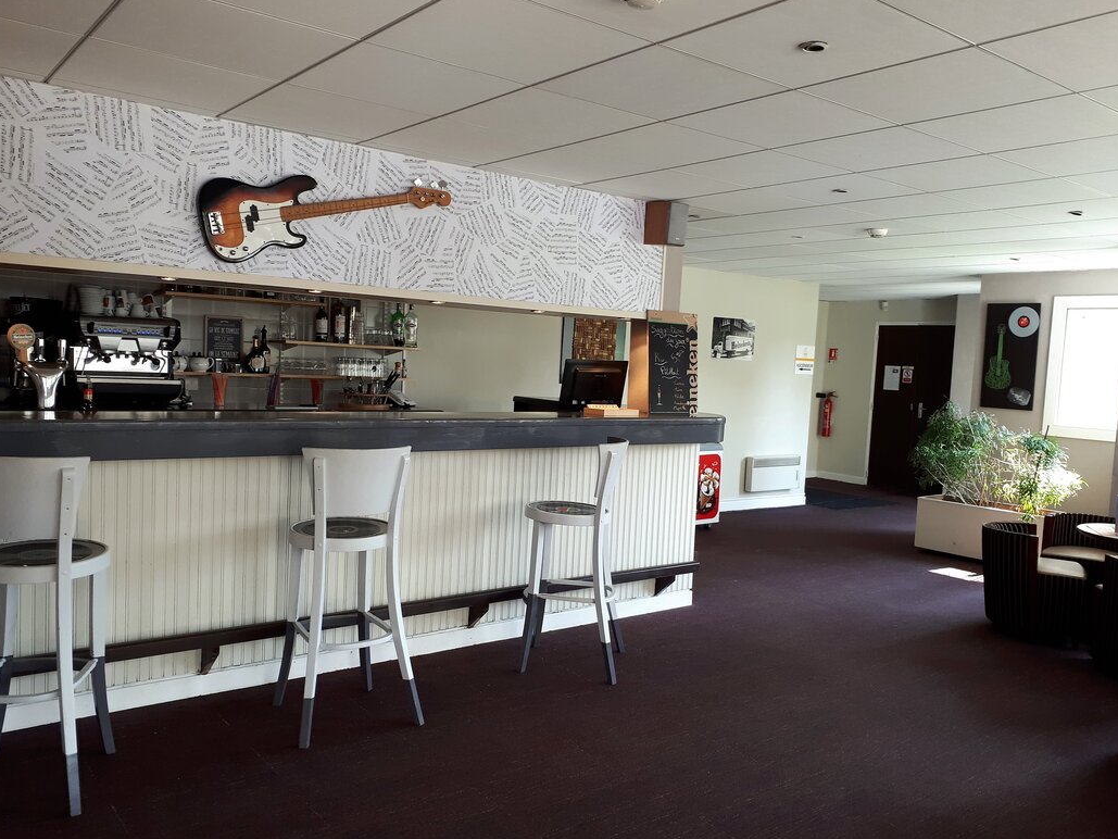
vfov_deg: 49.8
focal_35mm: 28
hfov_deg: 63.4
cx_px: 573
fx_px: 904
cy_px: 414
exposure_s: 1/50
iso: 50
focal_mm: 3.6
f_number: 1.9
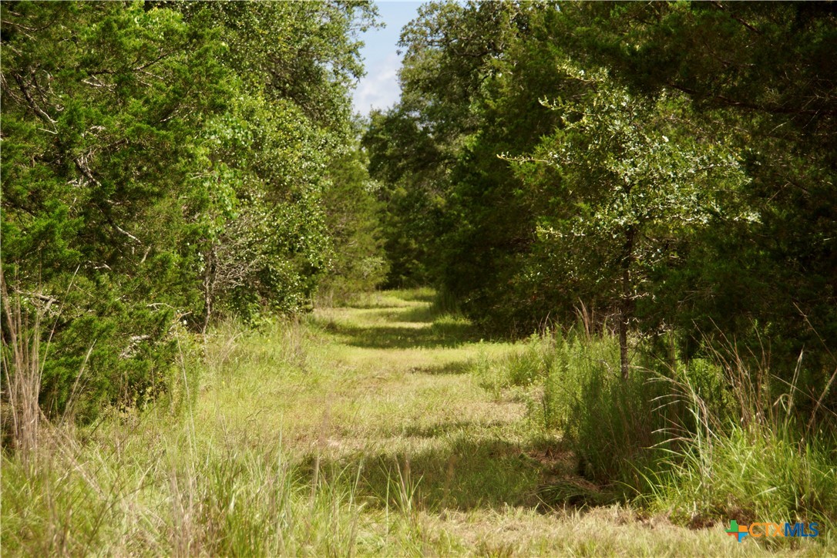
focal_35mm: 128
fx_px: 2964
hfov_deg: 16.1
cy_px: 279
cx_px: 418
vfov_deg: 10.8
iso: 200
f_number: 5.6
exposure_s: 1/800
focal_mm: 85
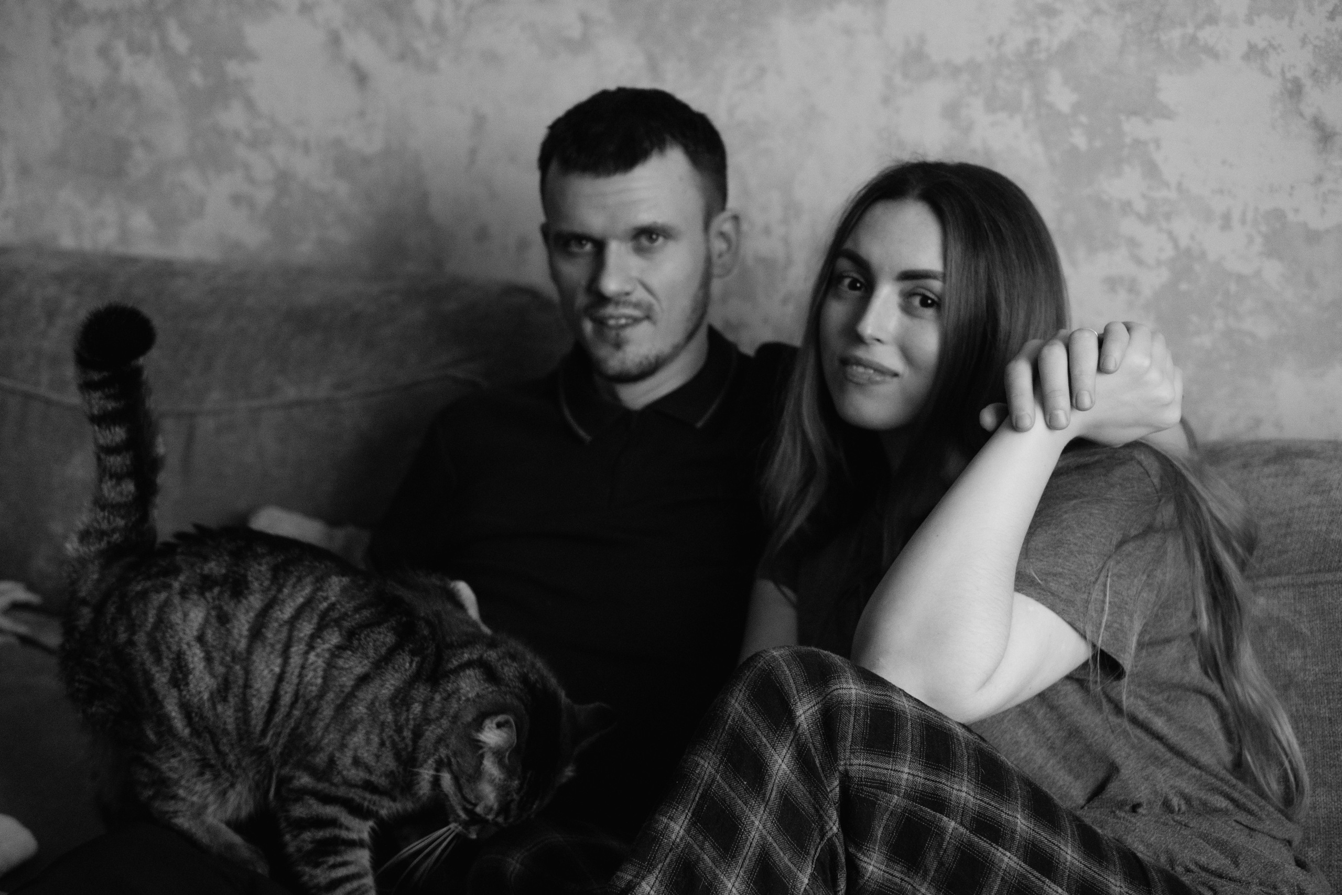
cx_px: 671
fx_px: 1976
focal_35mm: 53
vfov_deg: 25.5
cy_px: 448
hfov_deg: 37.5
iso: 1600
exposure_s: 1/125
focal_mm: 35
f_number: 2.2
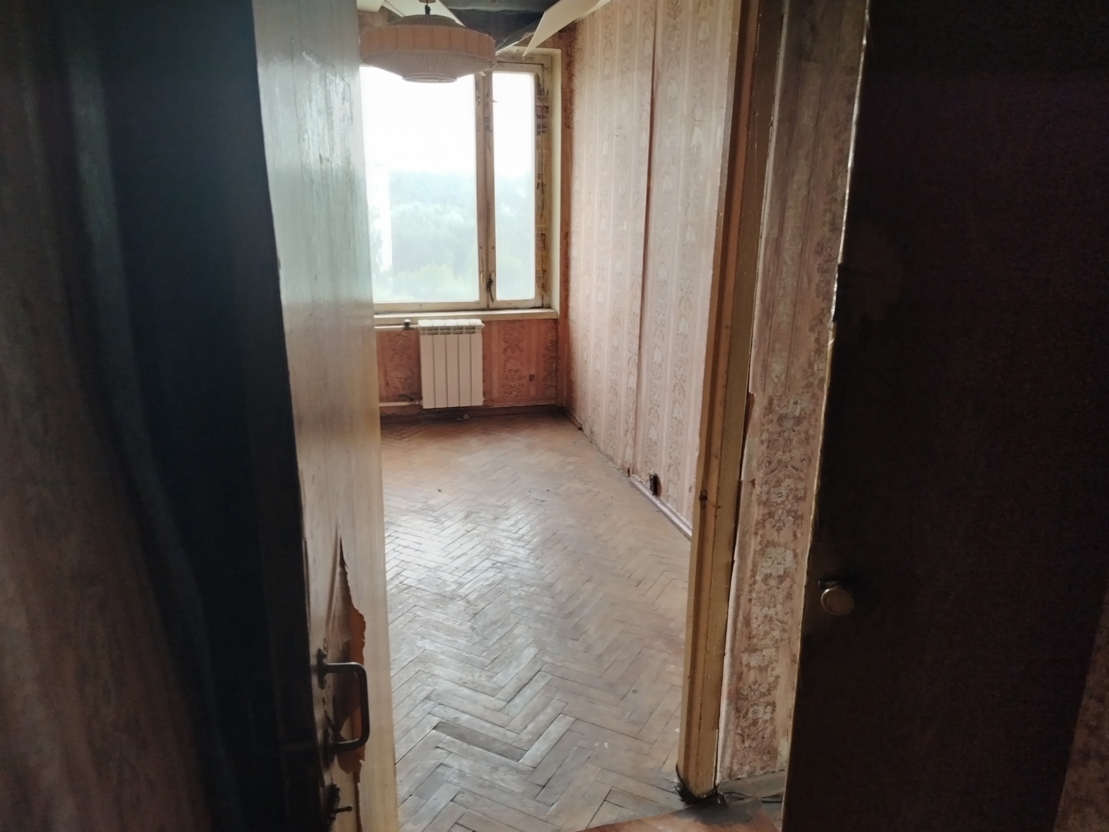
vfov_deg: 54.9
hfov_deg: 69.4
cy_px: 430
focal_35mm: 25
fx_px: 801
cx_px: 554
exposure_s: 1/33.3
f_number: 1.75
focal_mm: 5.25
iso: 713
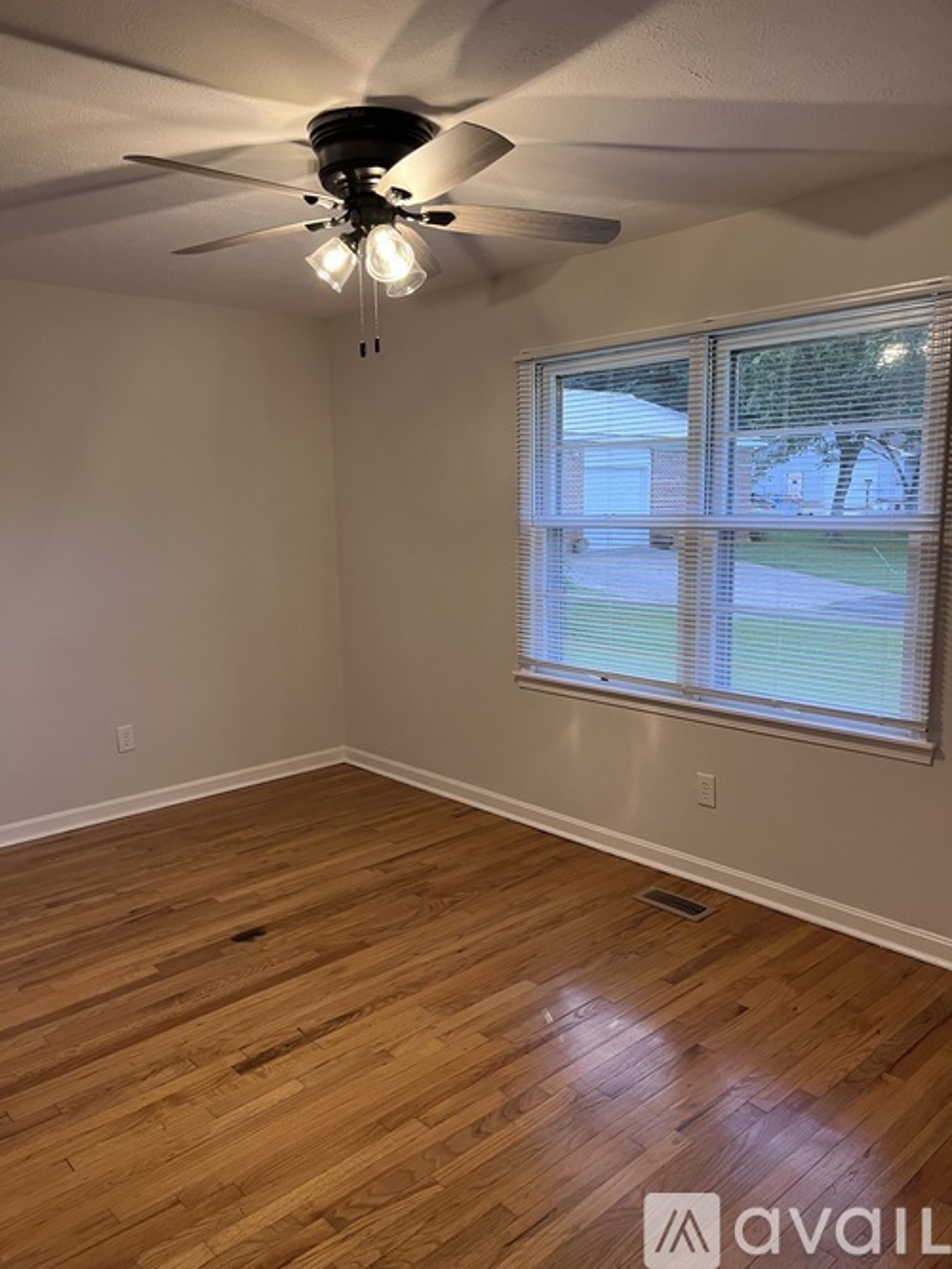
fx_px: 954
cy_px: 634
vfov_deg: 67.3
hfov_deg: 53.0
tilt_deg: -8.1
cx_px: 476
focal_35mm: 26
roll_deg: +1.6
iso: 125
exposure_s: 1/60
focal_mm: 5.1
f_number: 1.6
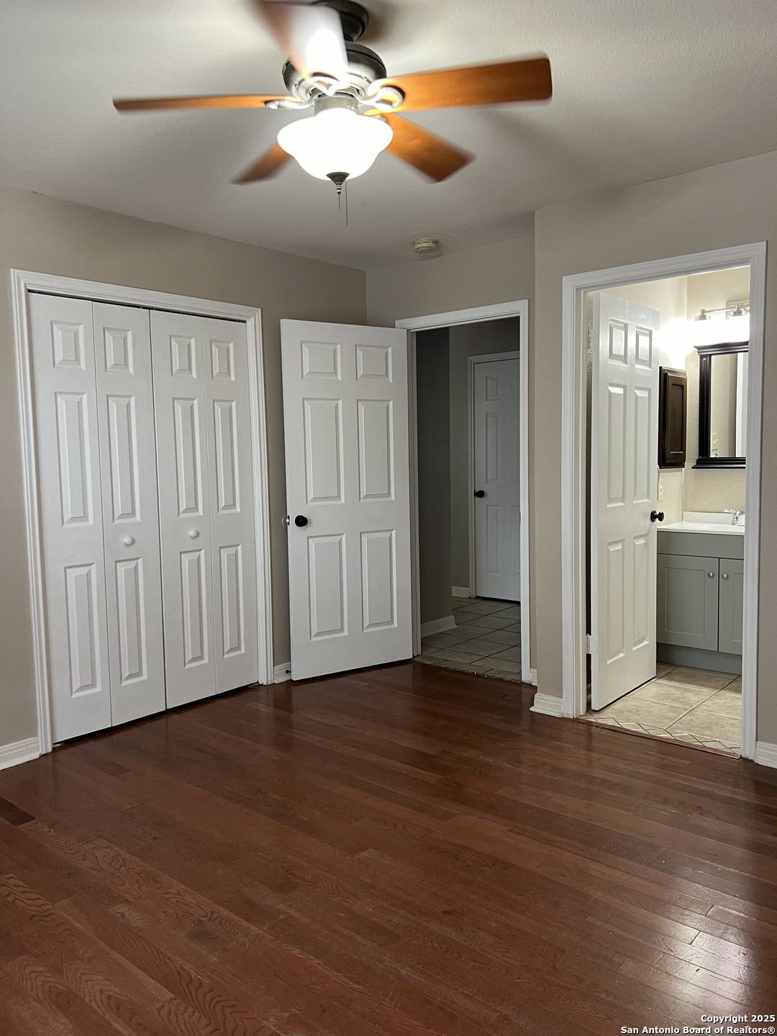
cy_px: 518
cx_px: 388
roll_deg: +1.5
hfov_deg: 53.1
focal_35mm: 26
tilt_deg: -2.8
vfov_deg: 67.3
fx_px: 778
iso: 160
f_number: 1.5
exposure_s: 1/60
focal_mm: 5.7
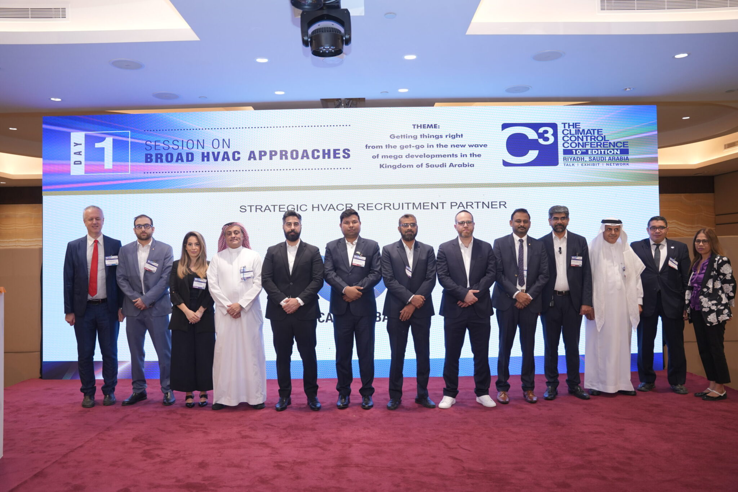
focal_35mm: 29
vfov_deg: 45.1
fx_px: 592
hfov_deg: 63.8
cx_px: 369
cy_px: 246
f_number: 2.8
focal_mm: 28.9
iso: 800
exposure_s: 1/160
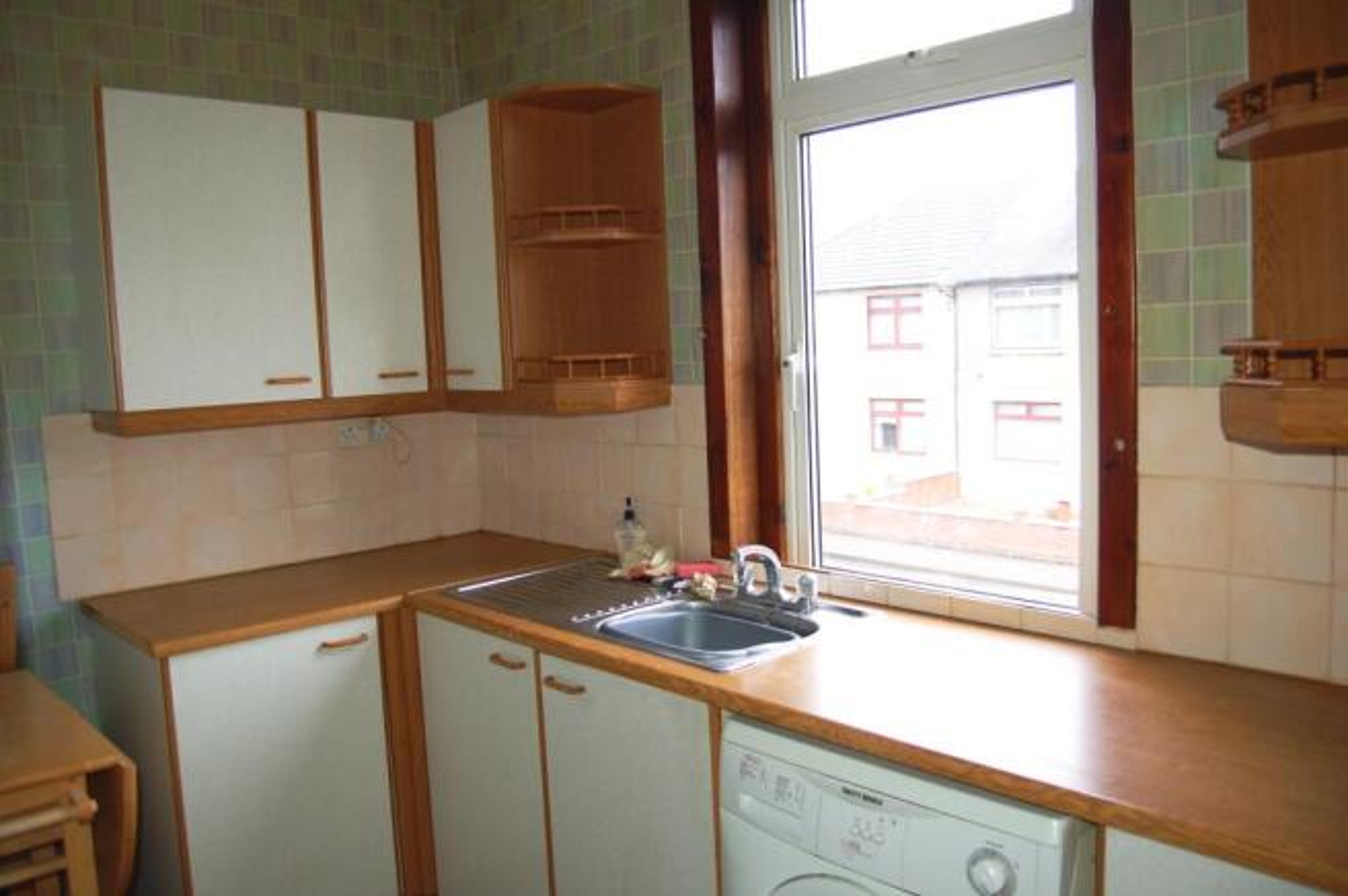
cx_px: 674
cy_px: 448
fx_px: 1010
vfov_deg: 47.8
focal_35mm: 27
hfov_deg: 67.4
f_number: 3.5
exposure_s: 1/250
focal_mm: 18
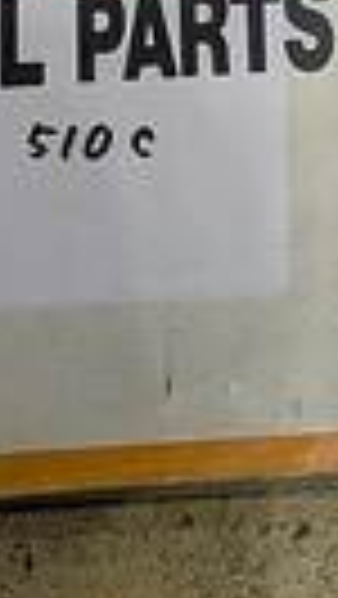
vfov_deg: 14.7
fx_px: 2083
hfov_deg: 9.2
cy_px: -423
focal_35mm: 131
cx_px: 410
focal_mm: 5.43
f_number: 1.89
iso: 112
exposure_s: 1/50
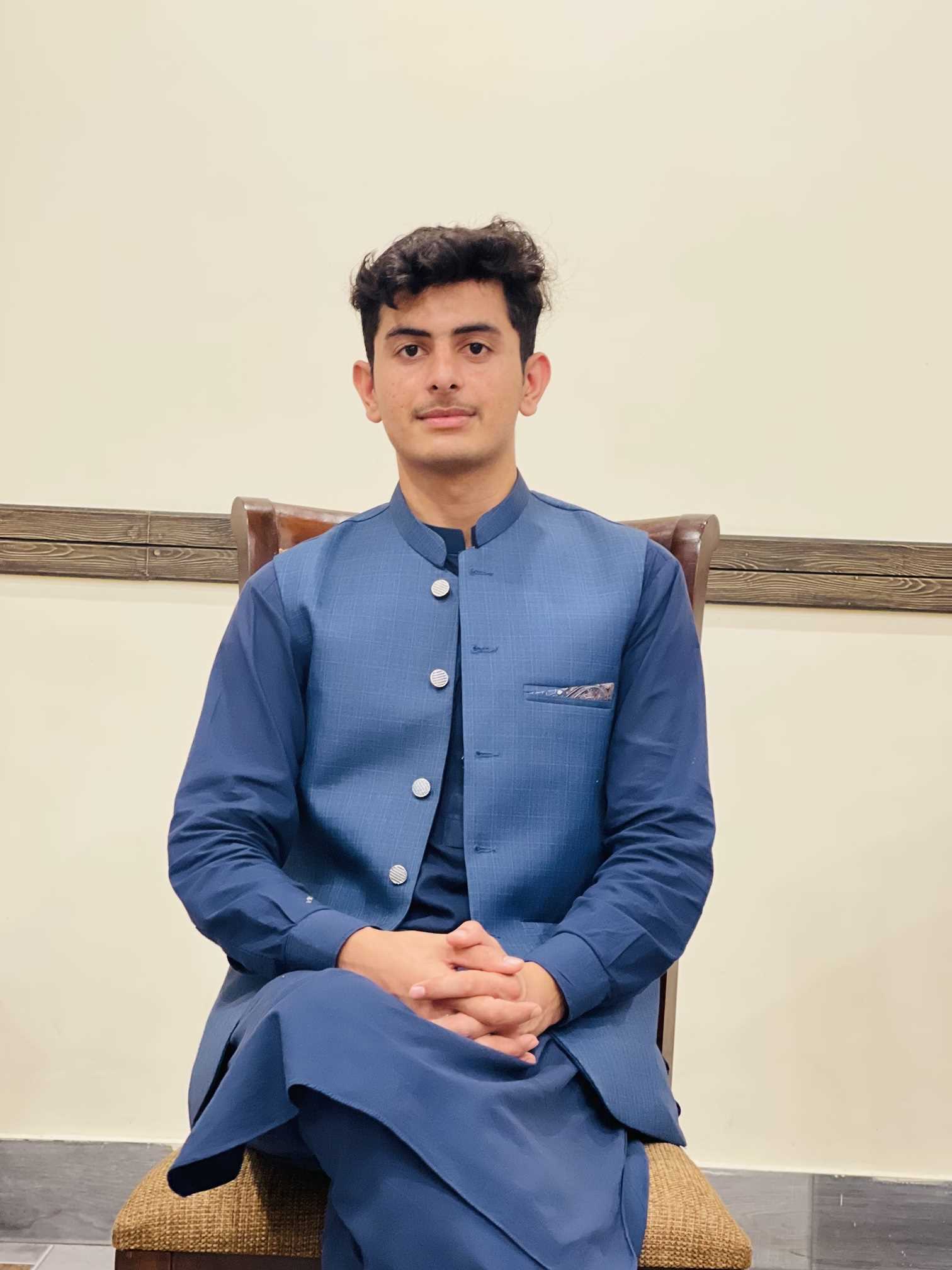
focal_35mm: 64
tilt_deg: -0.6
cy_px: 635
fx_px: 2347
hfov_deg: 22.9
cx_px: 476
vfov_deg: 30.3
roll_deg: -1.4
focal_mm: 7.5
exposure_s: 1/33
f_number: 2.2
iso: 250
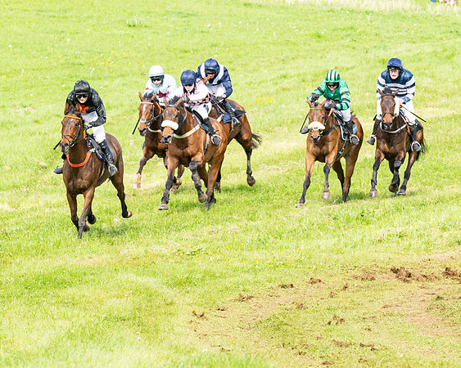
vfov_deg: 2.7
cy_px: 156
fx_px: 7888
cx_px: 101
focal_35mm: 578
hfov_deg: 3.3
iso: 400
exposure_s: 1/1600
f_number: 5.6
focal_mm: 200
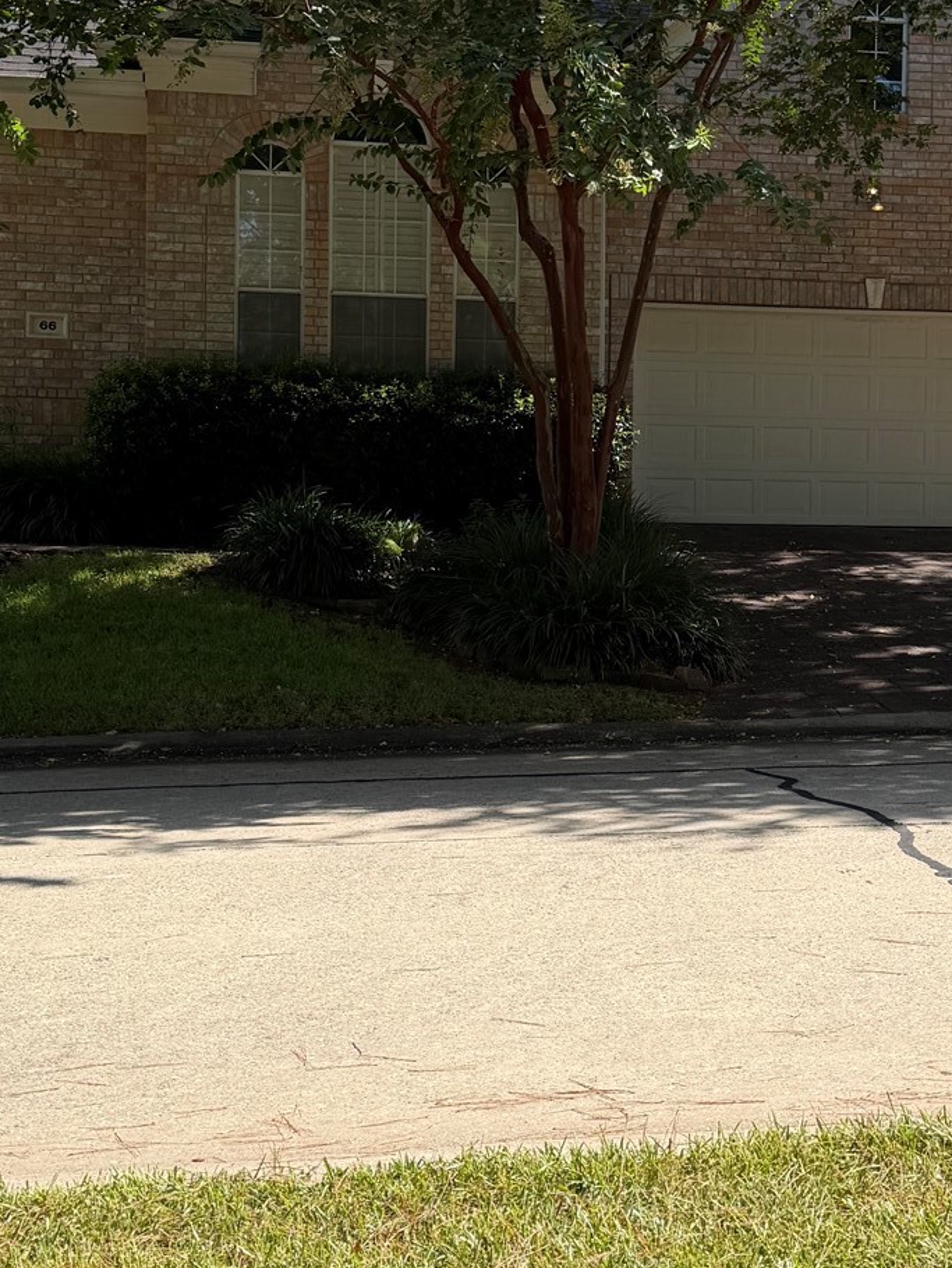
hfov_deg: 26.8
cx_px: 658
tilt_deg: -0.4
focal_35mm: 54
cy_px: 510
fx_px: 1979
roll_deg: -1.1
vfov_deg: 35.4
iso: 80
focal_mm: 6.76
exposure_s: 1/2525
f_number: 1.78
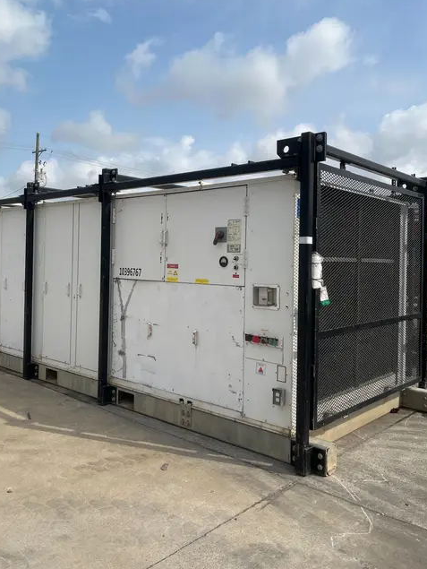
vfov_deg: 59.8
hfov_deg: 46.8
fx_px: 493
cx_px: 192
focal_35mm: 30
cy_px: 259
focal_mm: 5.1
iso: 50
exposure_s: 1/6173
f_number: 1.6
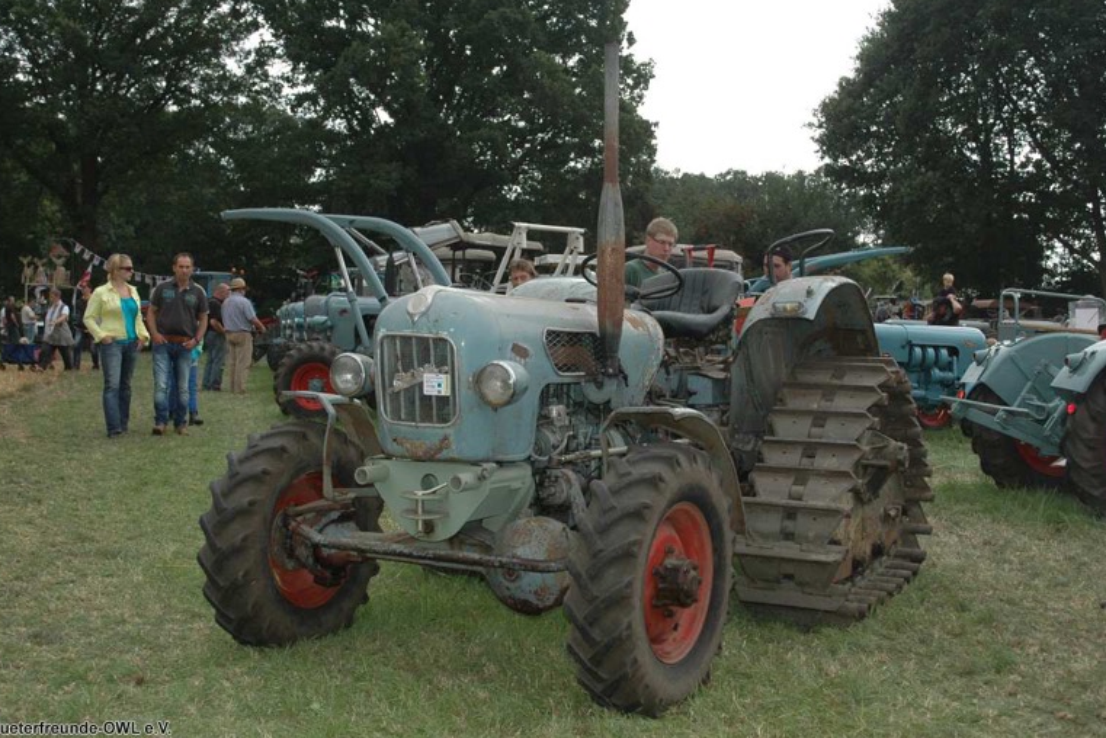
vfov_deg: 31.5
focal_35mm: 43
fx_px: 1307
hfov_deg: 45.9
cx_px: 536
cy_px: 359
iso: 400
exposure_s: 1/500
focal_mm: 27
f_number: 5.6
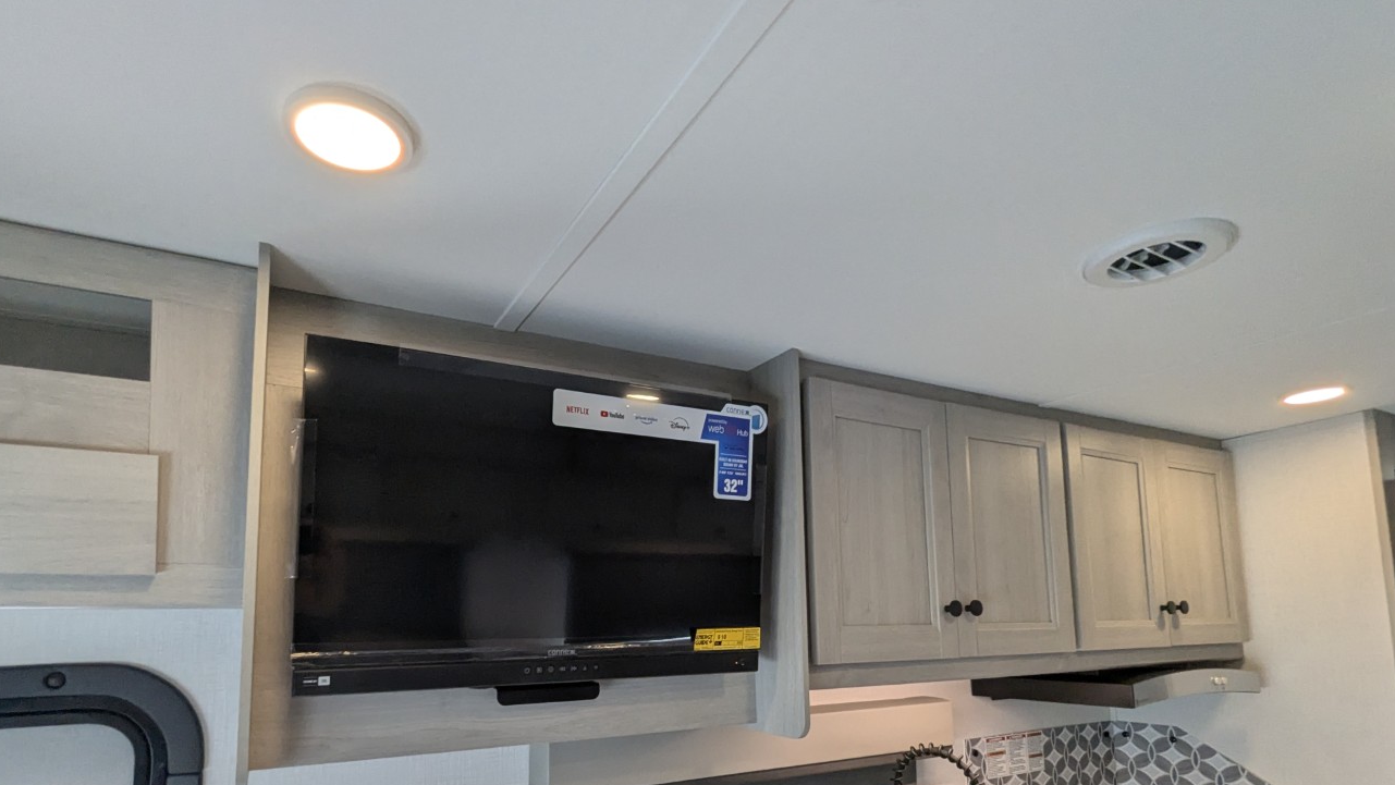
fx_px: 703
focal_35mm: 19
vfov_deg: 56.6
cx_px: 643
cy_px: 545
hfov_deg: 89.4
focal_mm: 2.35
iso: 167
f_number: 2.2
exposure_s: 1/99.6
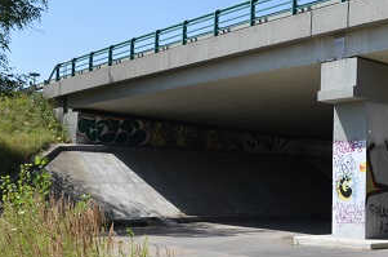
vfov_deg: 22.8
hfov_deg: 30.7
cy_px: 158
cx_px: 416
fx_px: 634
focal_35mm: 59
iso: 200
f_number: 7.1
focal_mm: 16
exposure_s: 1/200
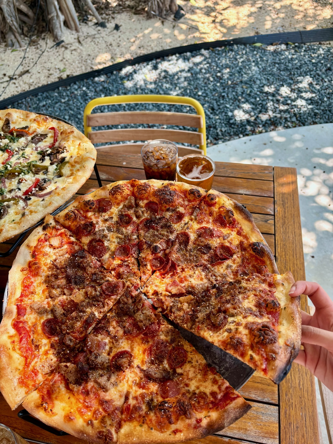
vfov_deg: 67.3
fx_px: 333
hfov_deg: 53.1
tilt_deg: -49.9
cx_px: 166
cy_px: 222
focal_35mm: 26
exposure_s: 1/278
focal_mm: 5.96
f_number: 1.6
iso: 64
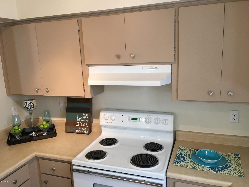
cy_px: 94
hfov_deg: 61.7
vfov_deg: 48.2
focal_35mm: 29
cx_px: 124
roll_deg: +2.4
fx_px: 209
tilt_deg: -10.5
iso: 50
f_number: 2.2
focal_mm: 4.15
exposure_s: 1/15
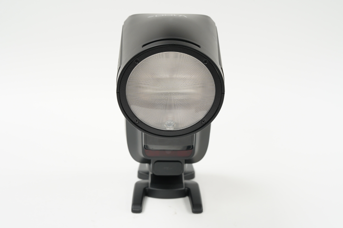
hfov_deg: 22.6
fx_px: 857
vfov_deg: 15.2
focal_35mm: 90
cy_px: 114
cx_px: 172
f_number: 11
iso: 1000
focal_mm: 90
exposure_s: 1/10
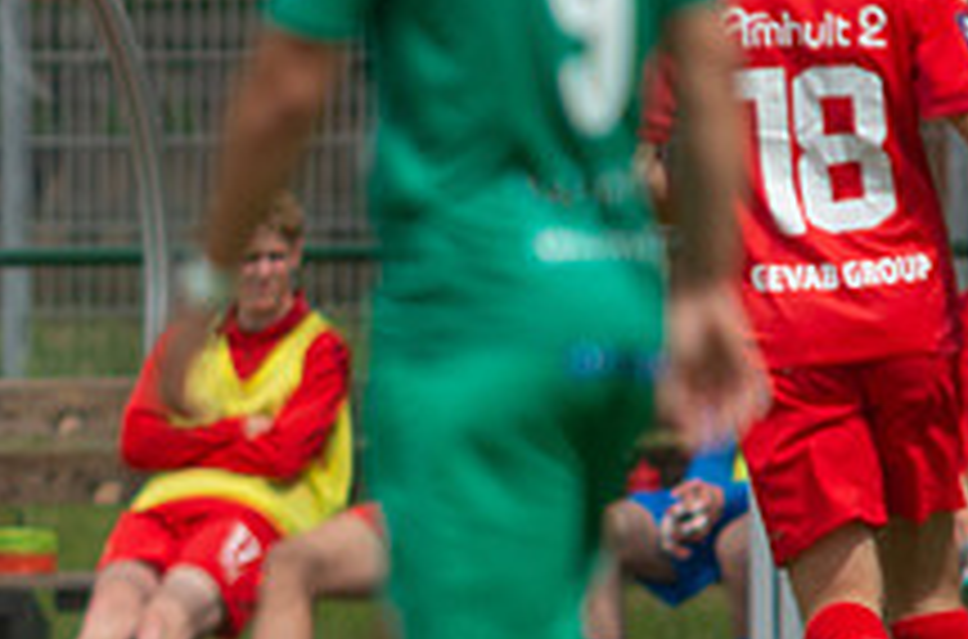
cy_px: 278
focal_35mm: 1516
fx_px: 40644
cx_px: -365
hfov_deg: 1.4
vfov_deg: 0.9
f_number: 4
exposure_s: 1/1600
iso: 200
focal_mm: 420
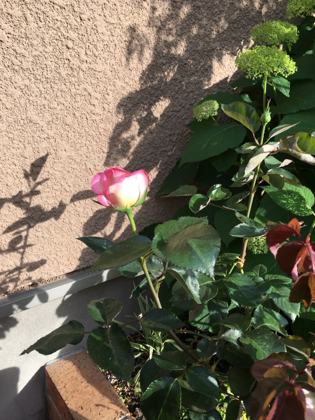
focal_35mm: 30
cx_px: 157
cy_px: 207
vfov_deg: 60.0
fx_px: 364
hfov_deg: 46.8
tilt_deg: -23.1
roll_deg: -3.7
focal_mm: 4.15
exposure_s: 1/549
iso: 25
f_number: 2.2
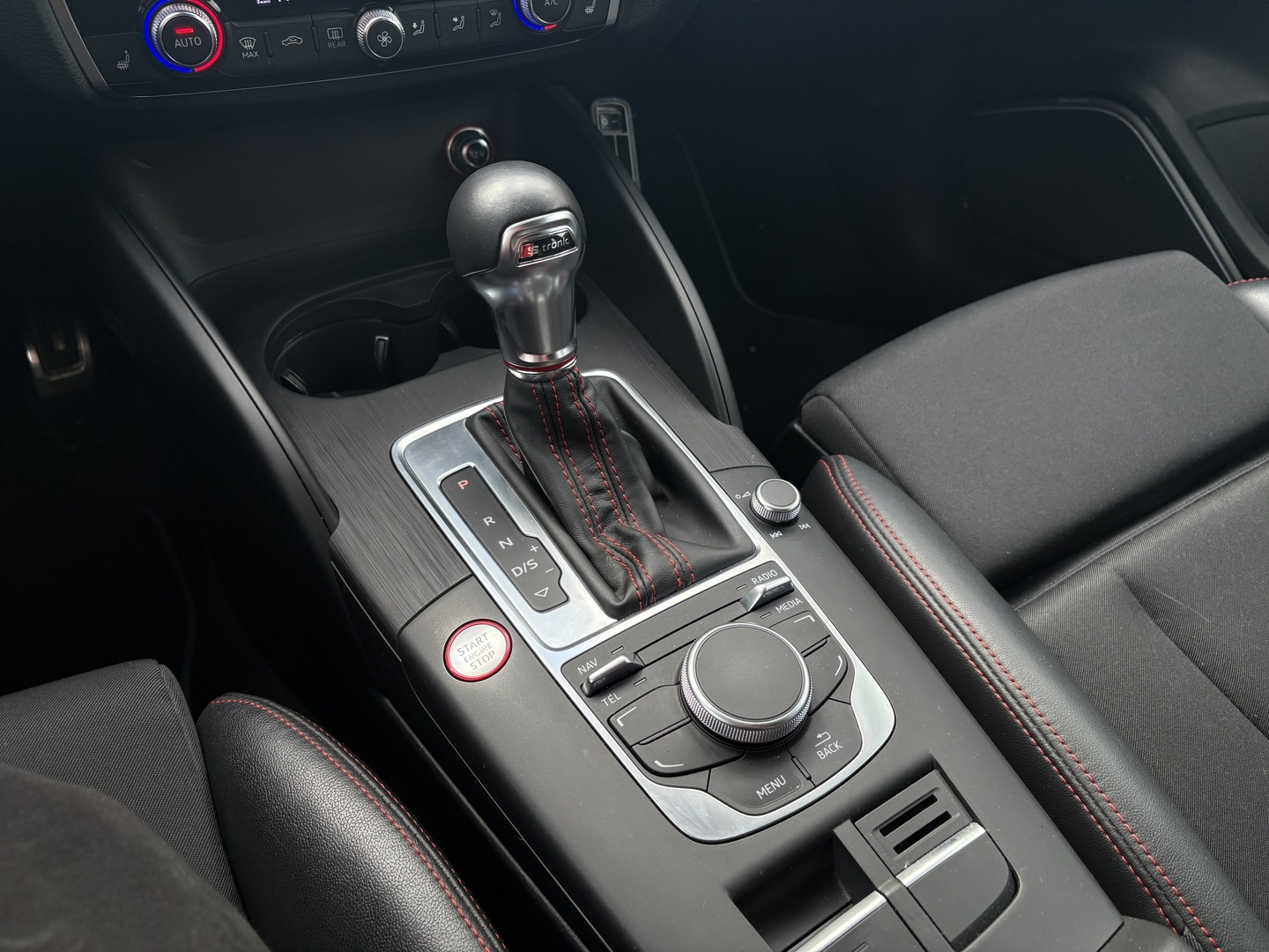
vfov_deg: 53.1
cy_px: 476
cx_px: 634
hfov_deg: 67.3
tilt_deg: -42.2
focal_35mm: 26
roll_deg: -1.7
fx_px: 953
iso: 50
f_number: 1.6
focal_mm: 5.96
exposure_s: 1/279
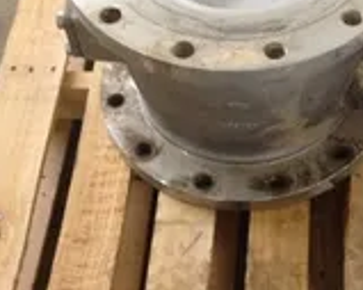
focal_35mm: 86
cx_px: 272
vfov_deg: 17.8
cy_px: 105
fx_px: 923
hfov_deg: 22.0
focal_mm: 4.28
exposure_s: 1/20
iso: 250
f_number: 2.4
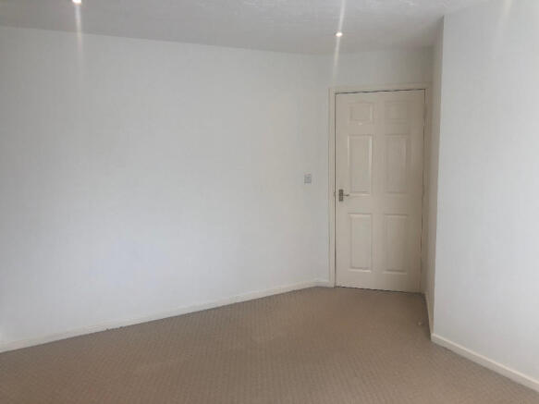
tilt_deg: -6.1
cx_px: 270
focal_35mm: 28
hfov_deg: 63.5
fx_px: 436
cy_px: 202
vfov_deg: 49.7
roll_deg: +0.6
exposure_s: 1/100
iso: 32
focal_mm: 3.99
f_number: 1.8
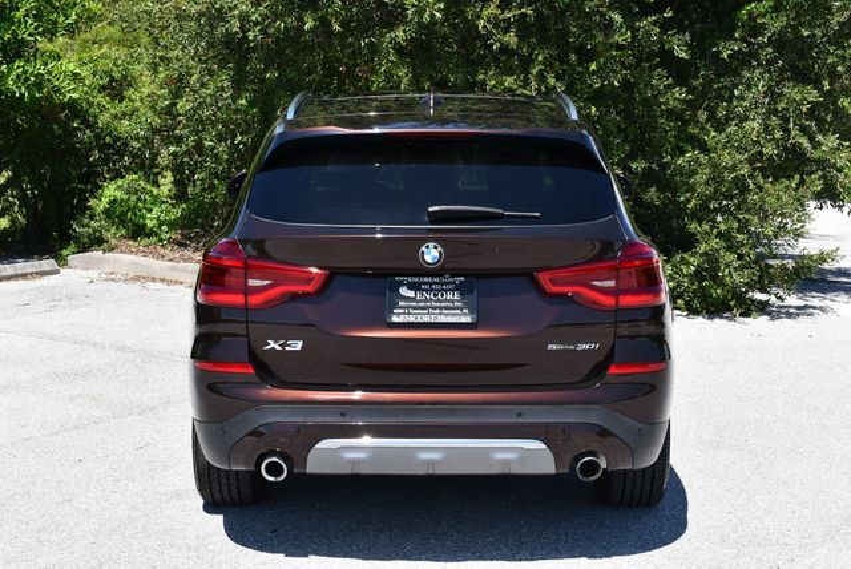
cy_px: 284
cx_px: 426
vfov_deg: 22.7
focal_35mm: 60
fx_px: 1420
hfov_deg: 33.4
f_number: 8
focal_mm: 30
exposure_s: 1/250
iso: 180
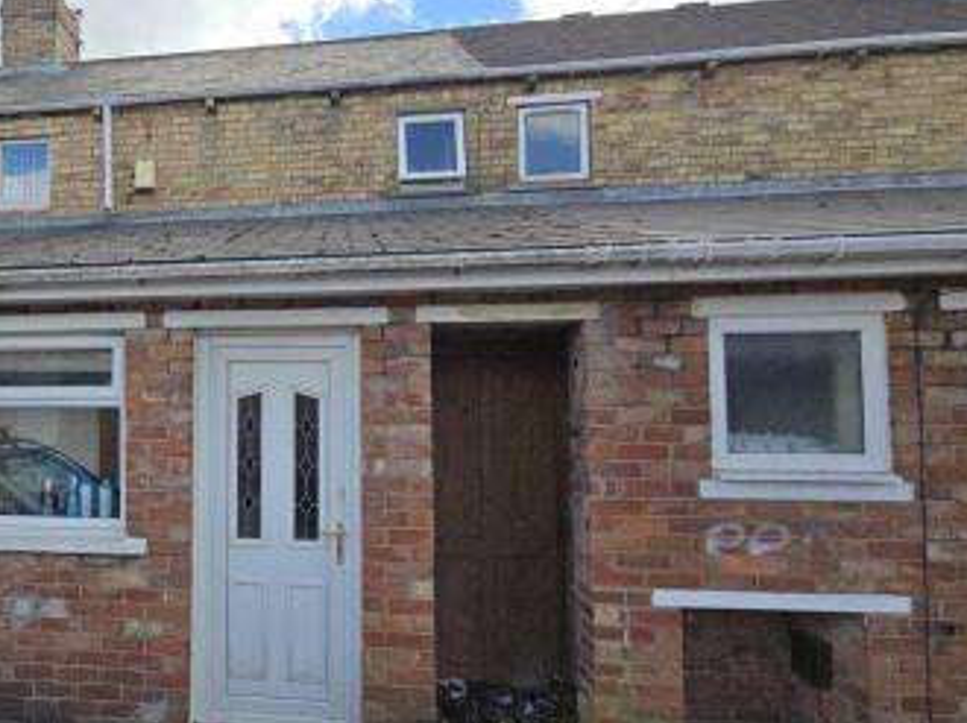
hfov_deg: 69.0
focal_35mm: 23
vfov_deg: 58.8
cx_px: 239
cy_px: 382
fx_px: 642
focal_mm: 2.2
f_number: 2.2
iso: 80
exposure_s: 1/2000
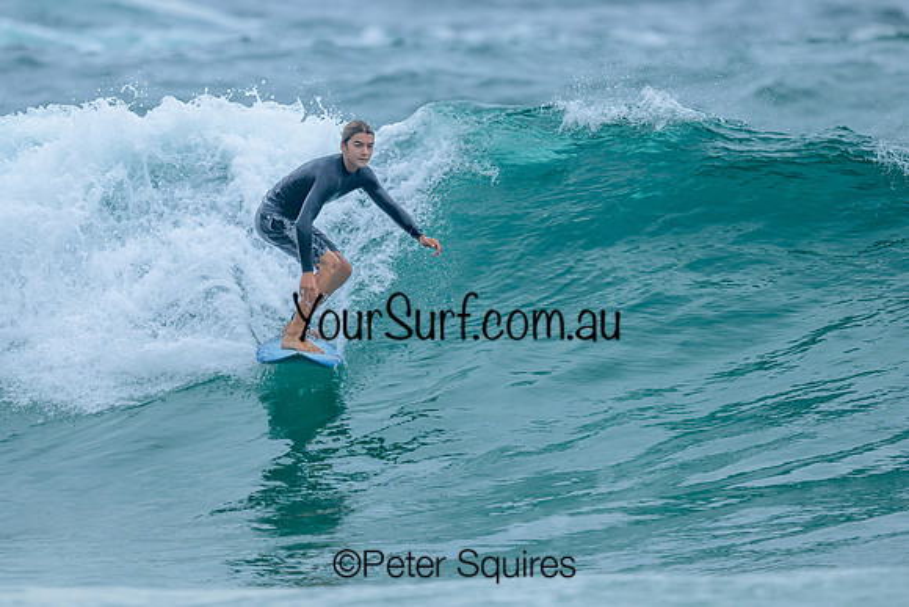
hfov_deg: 1.9
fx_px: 27770
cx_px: 413
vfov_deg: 1.3
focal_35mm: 1100
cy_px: 241
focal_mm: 800
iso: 500
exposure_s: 1/2500
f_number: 6.3
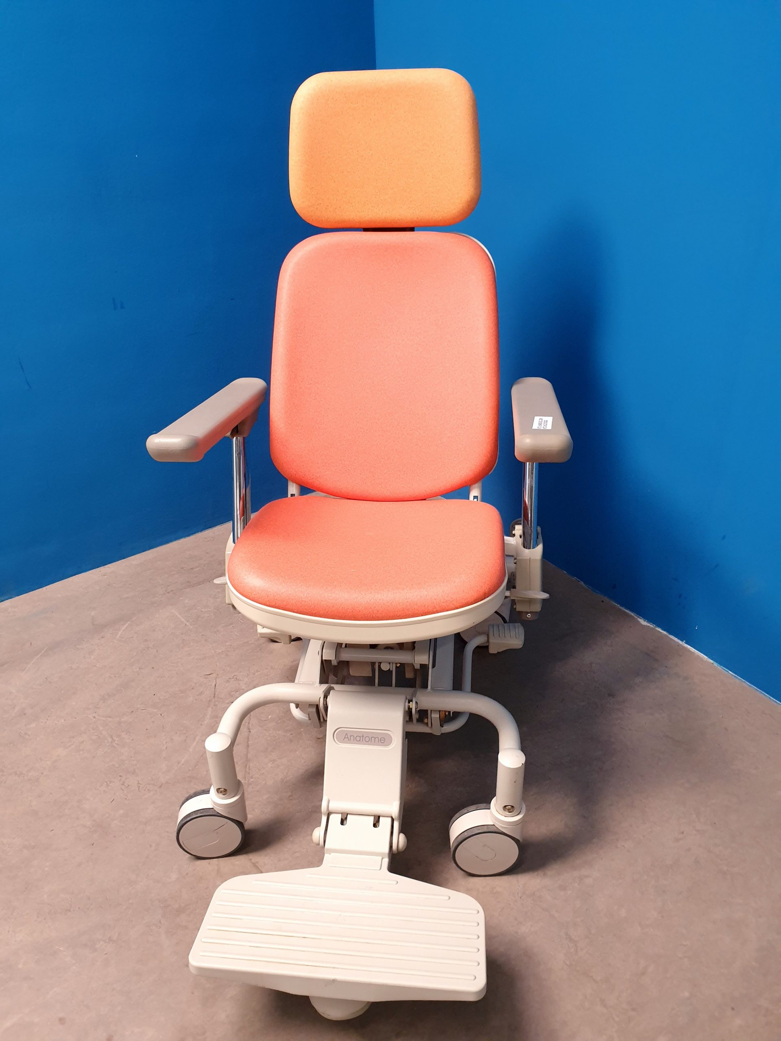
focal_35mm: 26
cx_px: 390
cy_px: 520
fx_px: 782
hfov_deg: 53.1
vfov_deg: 67.3
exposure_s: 1/50
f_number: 2.4
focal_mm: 4.3
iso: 200
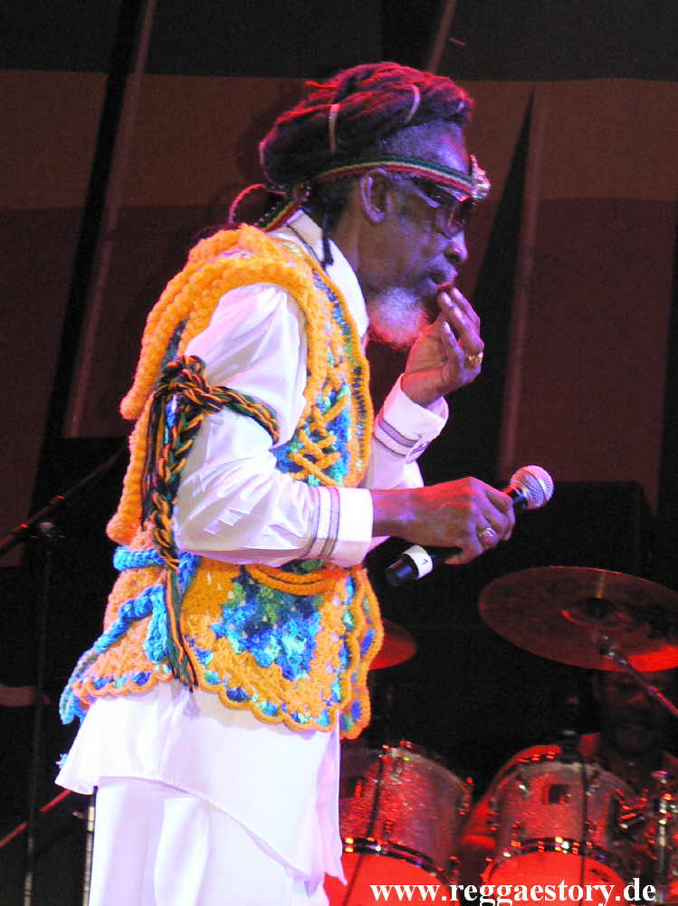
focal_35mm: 167
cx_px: 339
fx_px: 4365
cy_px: 453
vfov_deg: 11.8
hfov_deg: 8.9
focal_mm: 28.6
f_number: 3.3
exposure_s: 1/60
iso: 400
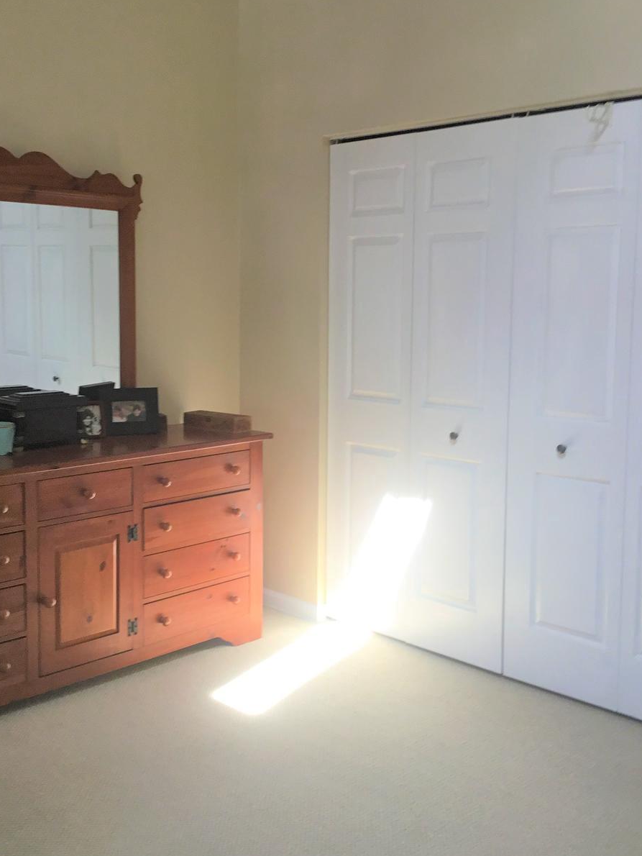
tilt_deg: -7.0
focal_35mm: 40
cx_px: 306
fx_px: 989
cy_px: 406
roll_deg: +0.4
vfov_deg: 46.8
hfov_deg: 36.0
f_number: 2.4
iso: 32
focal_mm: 3.3
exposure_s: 1/30
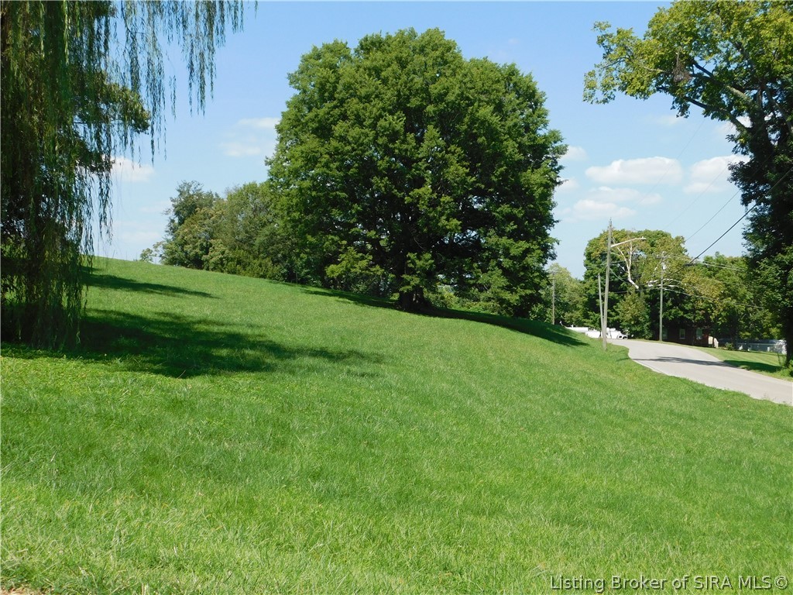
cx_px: 396
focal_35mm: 36
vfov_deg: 39.7
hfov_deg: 51.4
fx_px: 825
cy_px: 298
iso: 125
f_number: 3.5
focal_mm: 6.3
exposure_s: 1/800
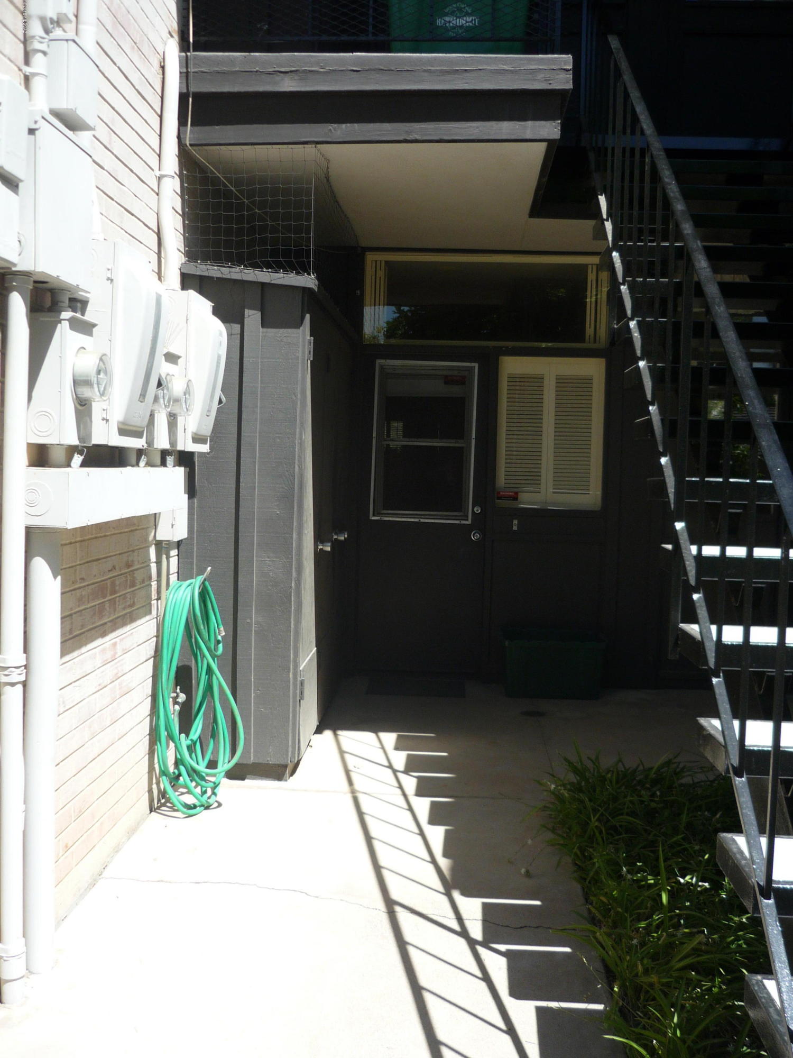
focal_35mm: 33
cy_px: 529
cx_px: 396
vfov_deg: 55.4
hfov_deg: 42.9
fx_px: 1008
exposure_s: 1/800
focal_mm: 5.5
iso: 100
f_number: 2.8
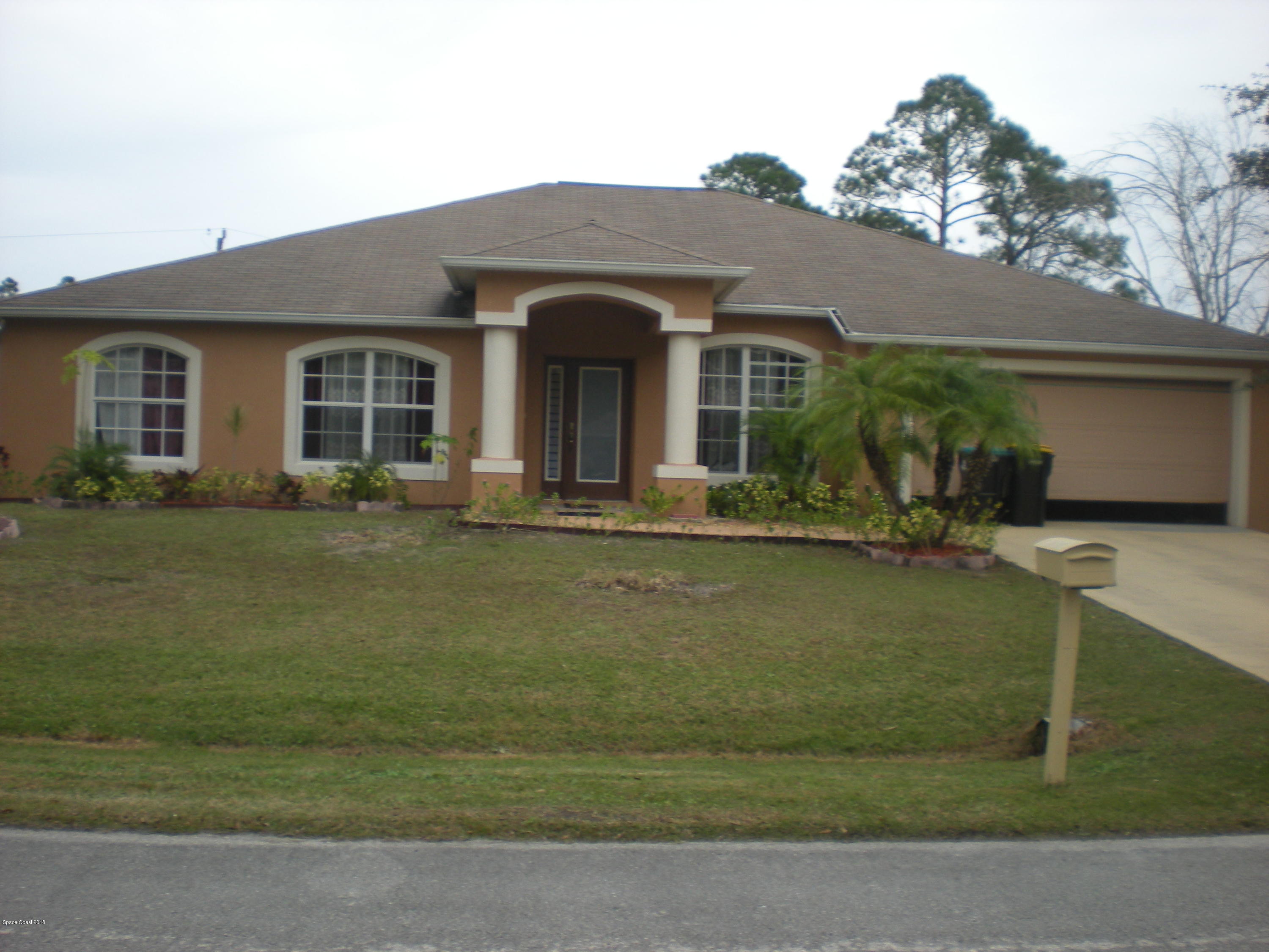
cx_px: 634
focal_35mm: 38
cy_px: 476
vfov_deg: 37.7
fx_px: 1393
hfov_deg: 49.0
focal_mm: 6.3
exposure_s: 1/245
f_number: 3.1
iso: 64
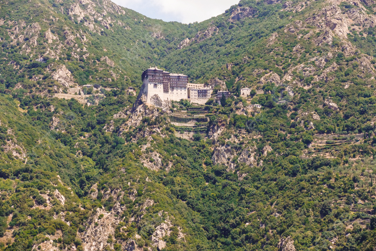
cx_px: 188
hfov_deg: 19.1
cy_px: 126
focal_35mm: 107
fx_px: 1117
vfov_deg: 12.8
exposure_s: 1/10000
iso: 1600
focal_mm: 39.2
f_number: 3.9
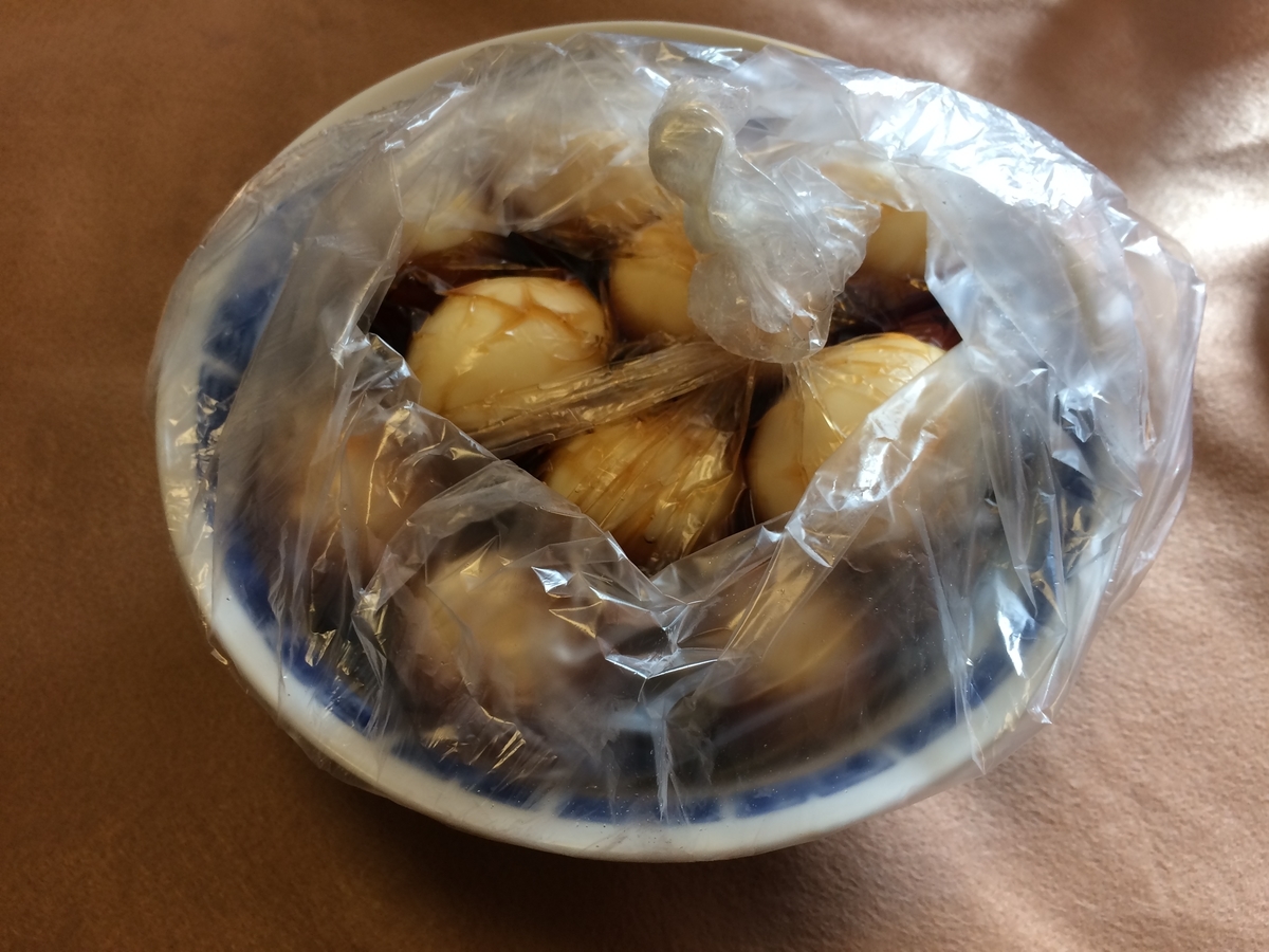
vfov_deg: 48.2
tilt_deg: -62.5
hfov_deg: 61.7
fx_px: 1063
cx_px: 634
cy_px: 476
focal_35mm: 29
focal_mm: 4.15
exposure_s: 1/40
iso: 40
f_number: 2.2
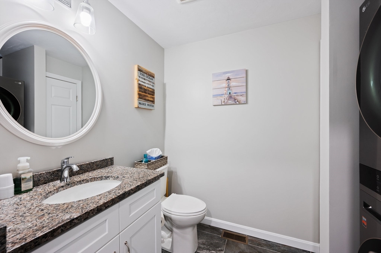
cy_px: 126
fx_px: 148
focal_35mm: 14
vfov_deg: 81.1
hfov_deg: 104.3
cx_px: 190
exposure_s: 1/2.5
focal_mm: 14
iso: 250
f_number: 7.1
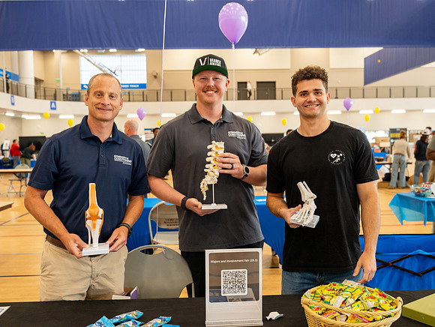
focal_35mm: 34
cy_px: 164
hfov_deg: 53.7
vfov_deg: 41.7
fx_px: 429
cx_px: 225
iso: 400
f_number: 4
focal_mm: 31.5
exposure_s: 1/100
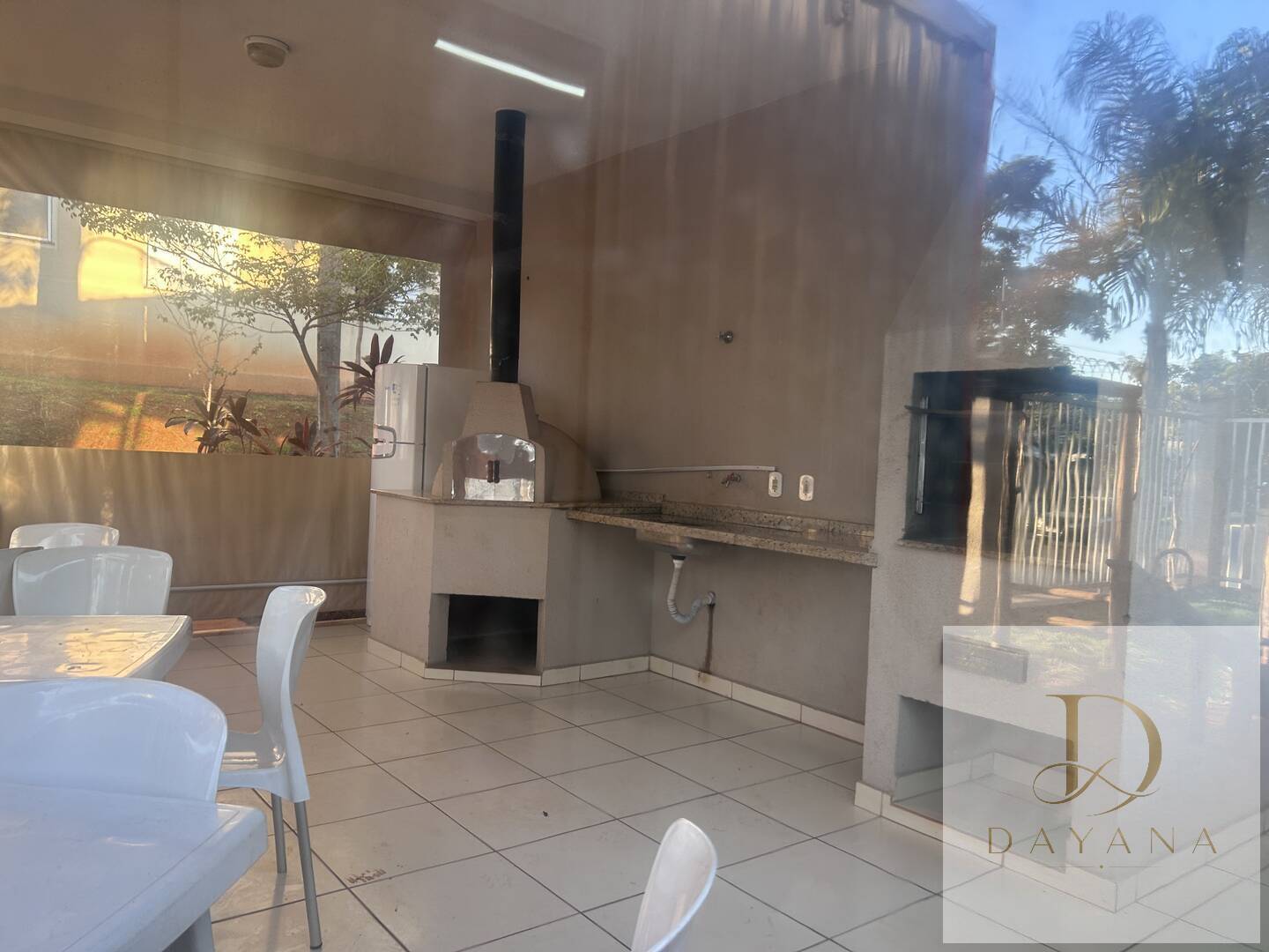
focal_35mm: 26
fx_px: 953
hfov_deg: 67.3
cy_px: 476
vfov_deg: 53.1
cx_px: 634
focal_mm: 5.7
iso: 64
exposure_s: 1/150
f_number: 1.5
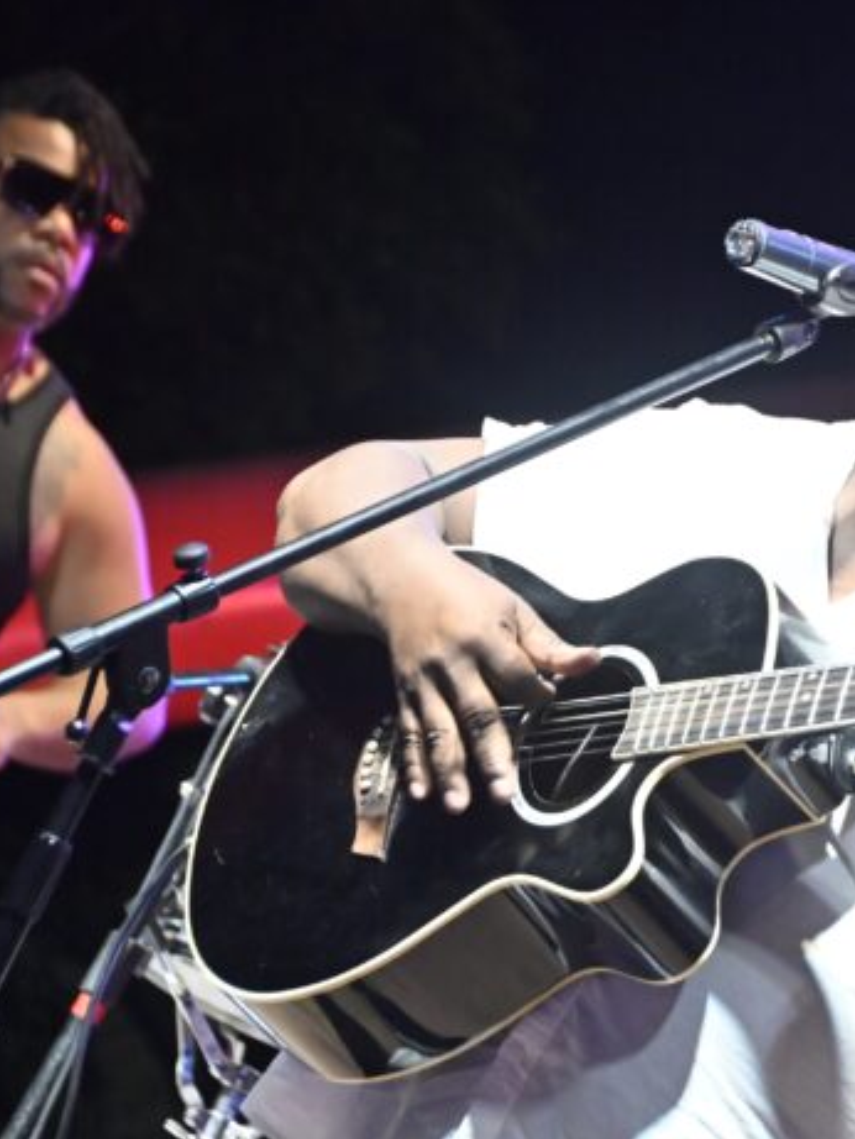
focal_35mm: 244
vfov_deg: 8.1
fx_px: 8032
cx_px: 830
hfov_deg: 6.1
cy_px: 568
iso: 3200
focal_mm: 112
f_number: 6.3
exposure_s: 1/250
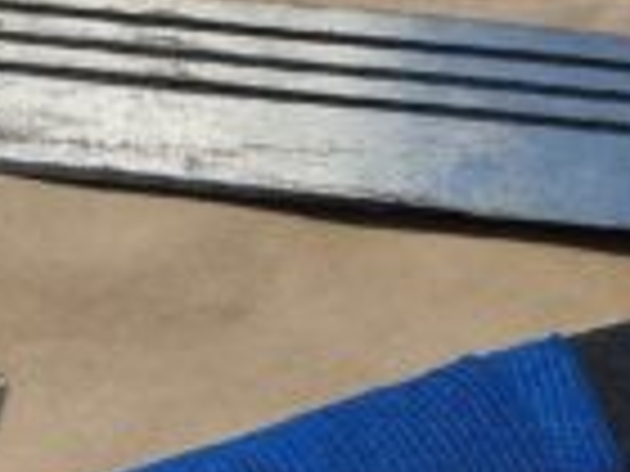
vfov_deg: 11.3
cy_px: 452
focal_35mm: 130
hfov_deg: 14.5
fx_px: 2366
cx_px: -184
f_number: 1.8
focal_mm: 5.4
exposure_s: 1/50
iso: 100
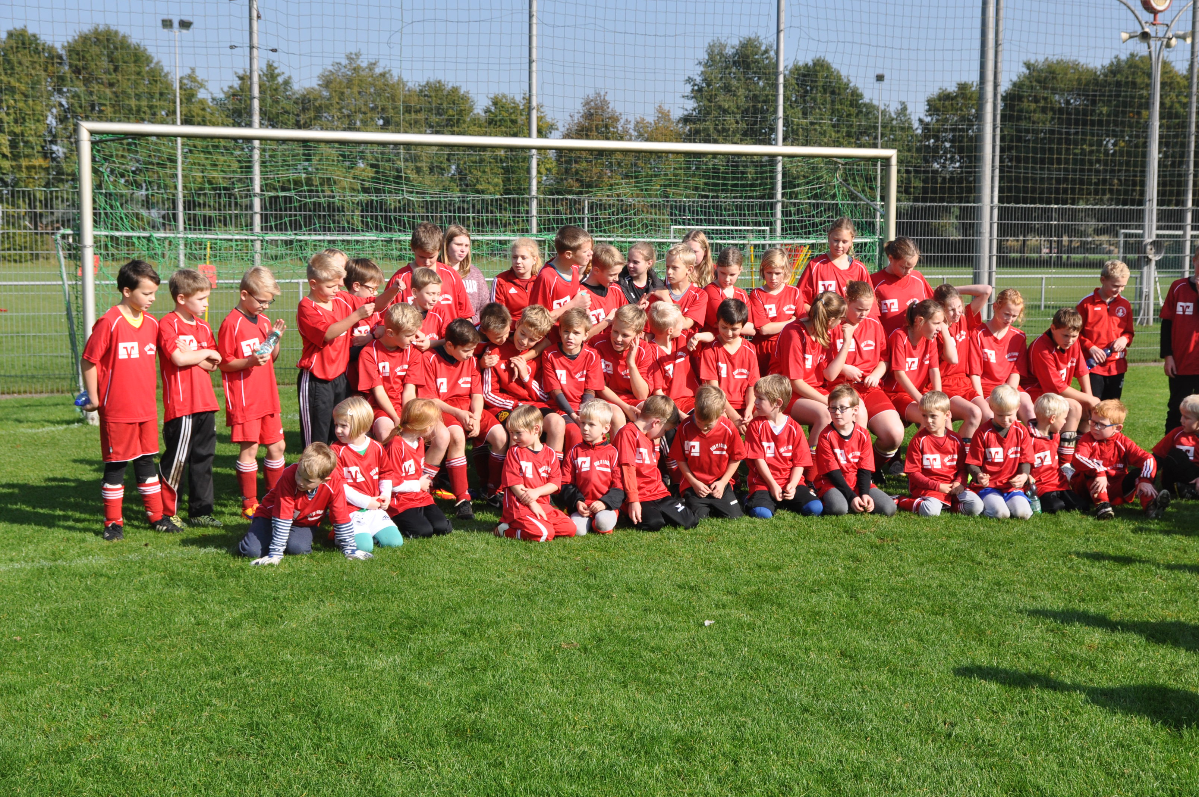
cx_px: 600
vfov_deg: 30.8
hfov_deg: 45.0
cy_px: 398
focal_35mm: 44
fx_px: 1447
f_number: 5.6
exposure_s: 1/1600
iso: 400
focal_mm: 29
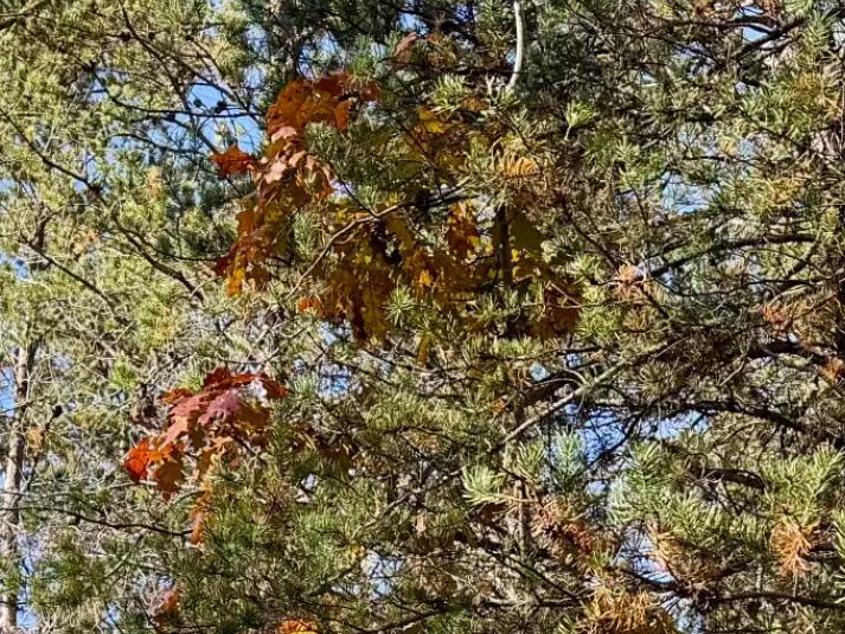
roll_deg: -0.8
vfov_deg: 12.7
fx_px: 2466
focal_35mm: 101
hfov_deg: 19.4
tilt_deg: +3.8
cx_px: 421
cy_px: 1294
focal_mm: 6.76
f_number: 1.78
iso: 80
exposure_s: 1/1139
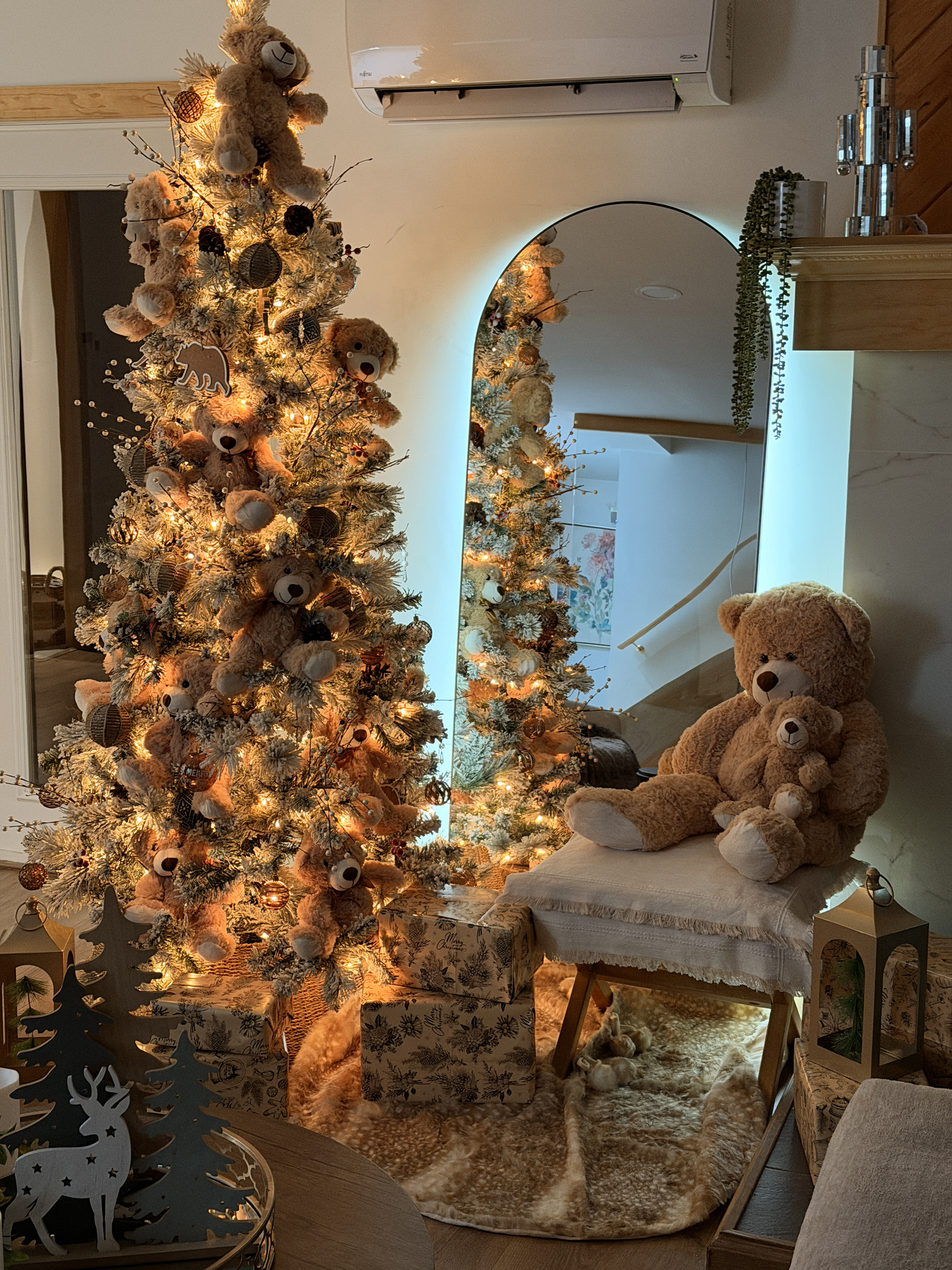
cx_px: 476
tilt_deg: -9.9
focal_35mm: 48
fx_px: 1760
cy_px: 635
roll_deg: -0.5
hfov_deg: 30.3
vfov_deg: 39.7
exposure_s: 1/30
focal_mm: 6.76
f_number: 1.78
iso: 500
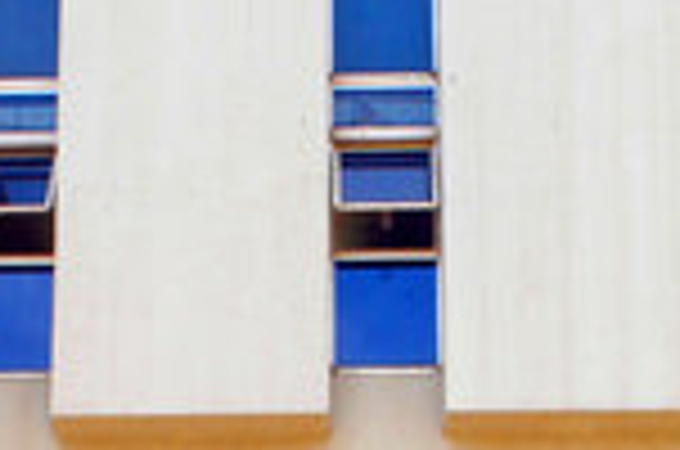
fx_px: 3148
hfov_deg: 12.3
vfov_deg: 8.0
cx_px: 252
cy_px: 754
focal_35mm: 167
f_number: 22
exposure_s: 1/13
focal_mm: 24
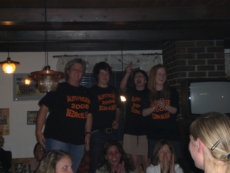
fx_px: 419
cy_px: 86
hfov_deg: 30.7
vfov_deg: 23.3
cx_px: 115
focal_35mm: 63
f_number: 4
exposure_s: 1/60
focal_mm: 10.4
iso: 200
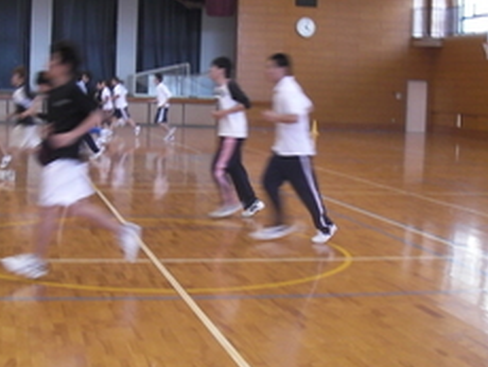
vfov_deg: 22.3
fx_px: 931
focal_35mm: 66
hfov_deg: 29.3
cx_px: 195
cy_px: 161
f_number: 3.5
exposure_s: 1/30
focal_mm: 6.3
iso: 147
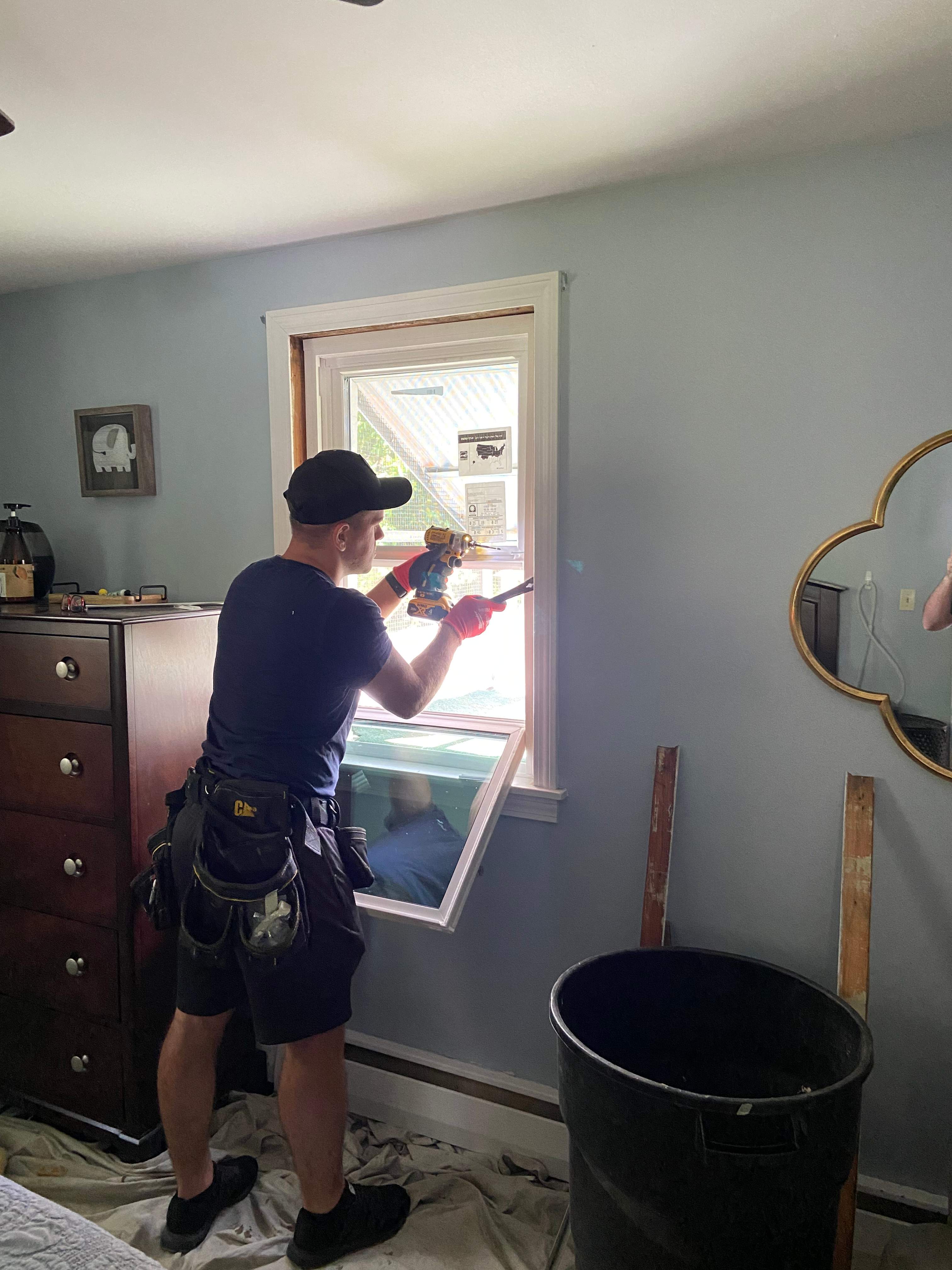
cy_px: 635
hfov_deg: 53.1
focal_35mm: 26
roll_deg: +0.8
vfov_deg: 67.3
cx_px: 476
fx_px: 953
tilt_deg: -6.4
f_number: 1.8
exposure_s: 1/60
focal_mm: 4.25
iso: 500
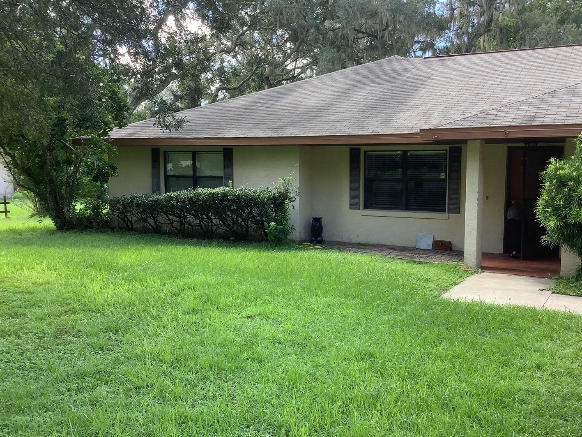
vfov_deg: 40.7
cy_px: 220
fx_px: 589
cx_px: 321
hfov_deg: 52.5
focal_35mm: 35
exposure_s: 1/100
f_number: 2.4
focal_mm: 3.3
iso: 25
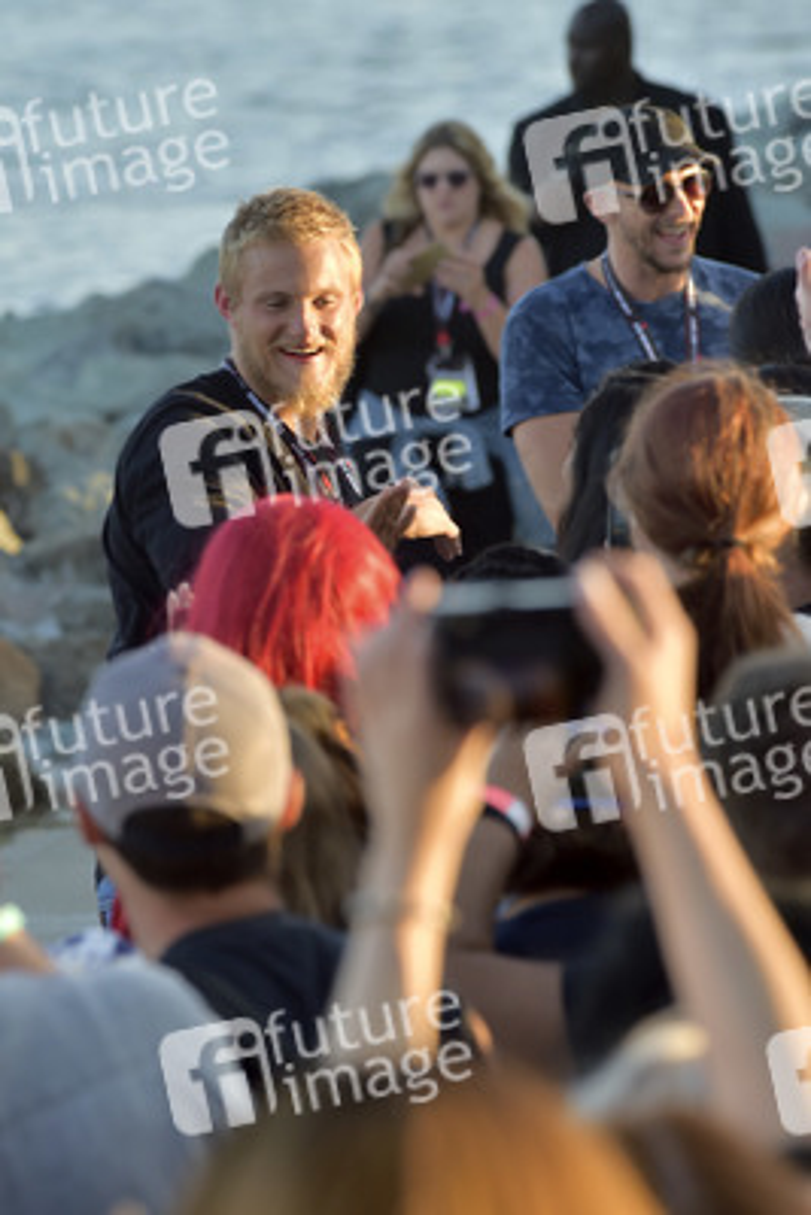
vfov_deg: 10.3
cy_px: 608
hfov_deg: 6.9
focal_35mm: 200
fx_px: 6752
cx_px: 406
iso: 250
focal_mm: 200
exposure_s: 1/400
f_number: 6.3
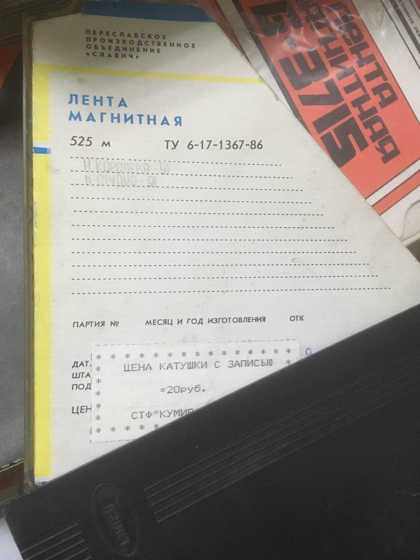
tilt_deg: -78.2
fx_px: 469
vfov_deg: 61.7
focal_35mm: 29
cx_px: 210
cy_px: 280
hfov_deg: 48.2
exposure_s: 1/33
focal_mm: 4.15
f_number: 2.2
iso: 200
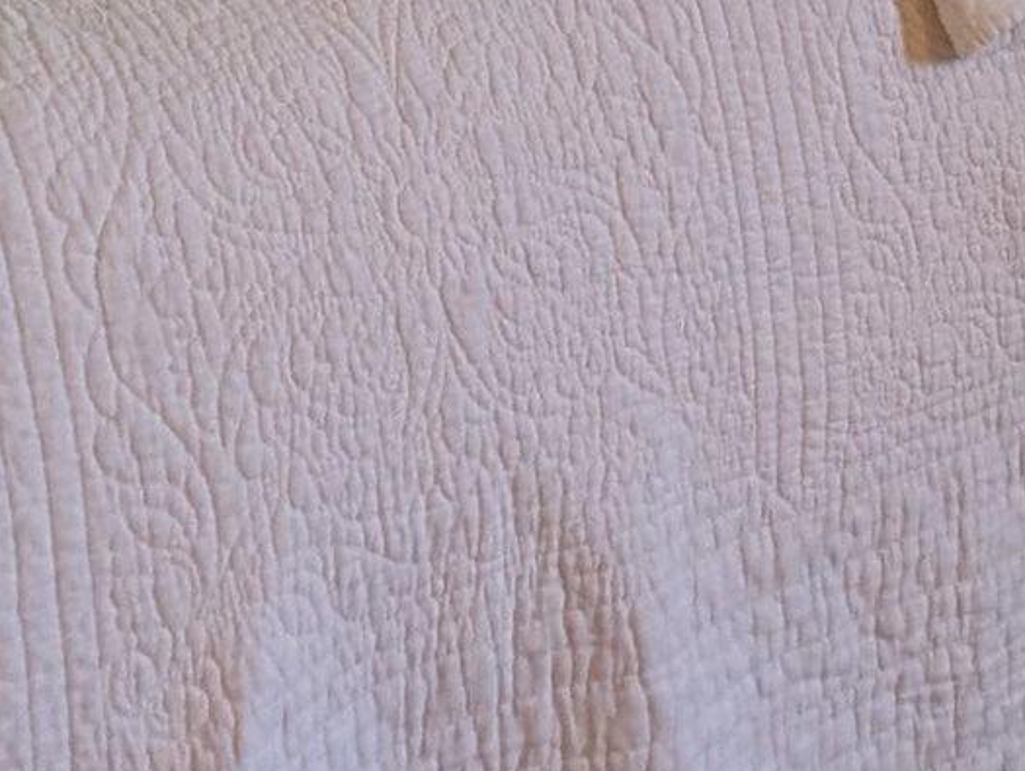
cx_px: 736
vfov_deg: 16.1
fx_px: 2075
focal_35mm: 70
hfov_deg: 27.5
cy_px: -796
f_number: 1.7
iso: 83
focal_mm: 2.02
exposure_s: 1/30
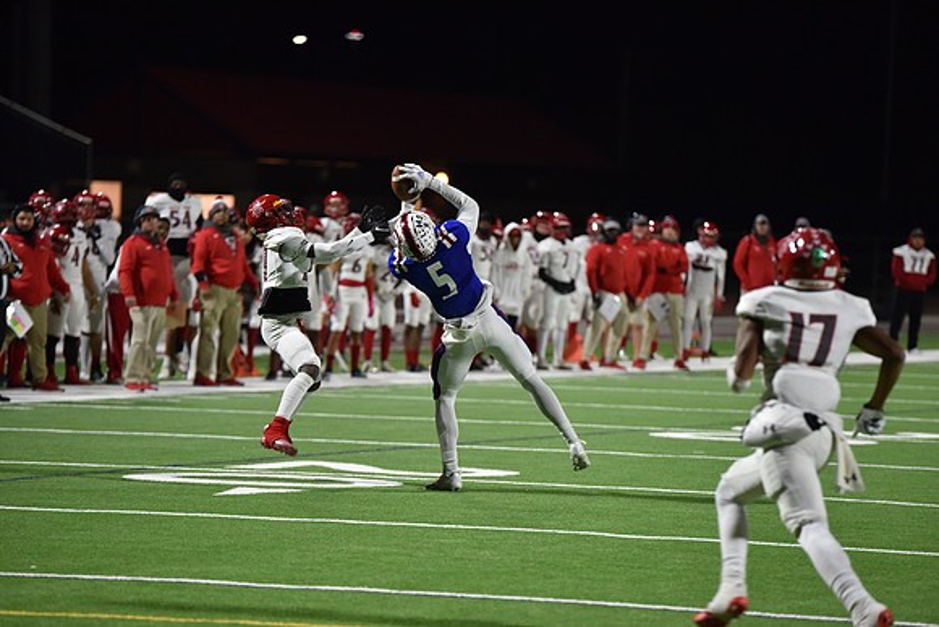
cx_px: 470
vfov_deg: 7.0
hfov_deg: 10.5
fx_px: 5087
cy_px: 314
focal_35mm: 195
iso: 2800
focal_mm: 195
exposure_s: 1/500
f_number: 2.8
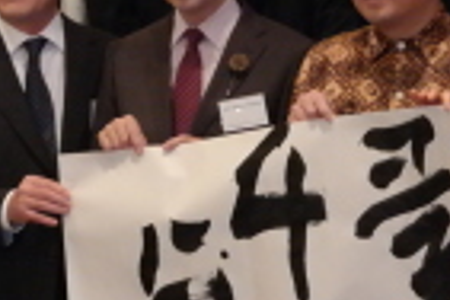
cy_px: 65
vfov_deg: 6.9
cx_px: 456
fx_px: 2475
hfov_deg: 10.3
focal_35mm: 198
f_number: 4
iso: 3200
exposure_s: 1/50
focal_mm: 28
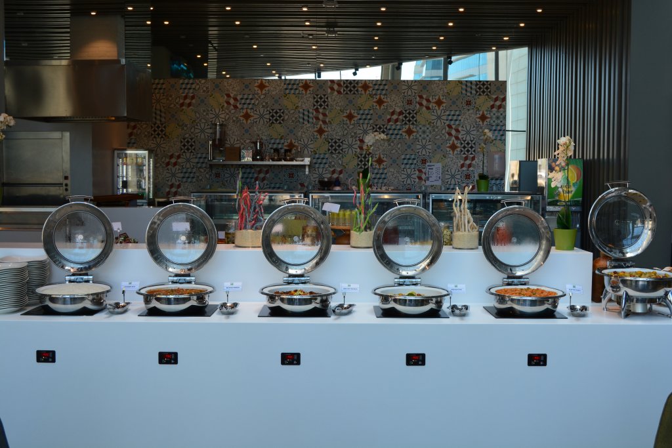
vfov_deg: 31.9
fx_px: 784
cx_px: 336
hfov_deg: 46.4
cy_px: 224
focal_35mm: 42
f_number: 9
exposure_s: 1/100
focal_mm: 28
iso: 400
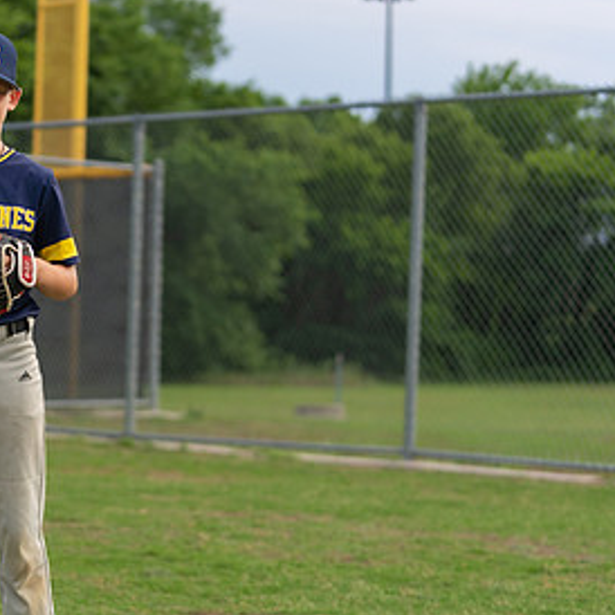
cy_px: 351
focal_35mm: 126
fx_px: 2533
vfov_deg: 13.8
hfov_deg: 13.6
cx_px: -4
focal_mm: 70
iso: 160
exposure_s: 1/320
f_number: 2.8
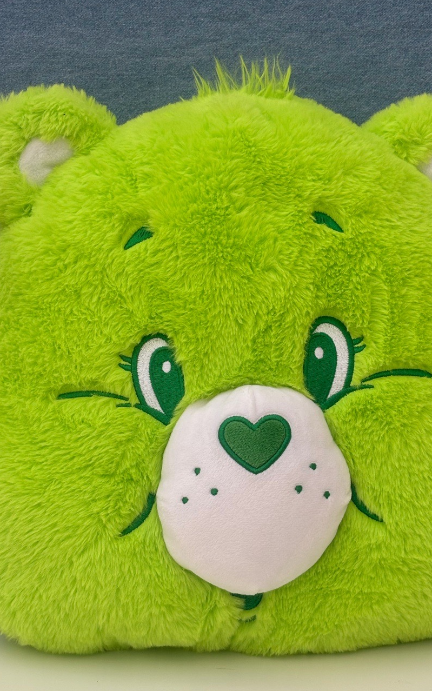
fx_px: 1299
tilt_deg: -10.9
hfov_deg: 18.9
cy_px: 364
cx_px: 231
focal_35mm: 69
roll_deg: +0.0
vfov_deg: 29.8
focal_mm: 5.96
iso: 32
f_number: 1.6
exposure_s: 1/50
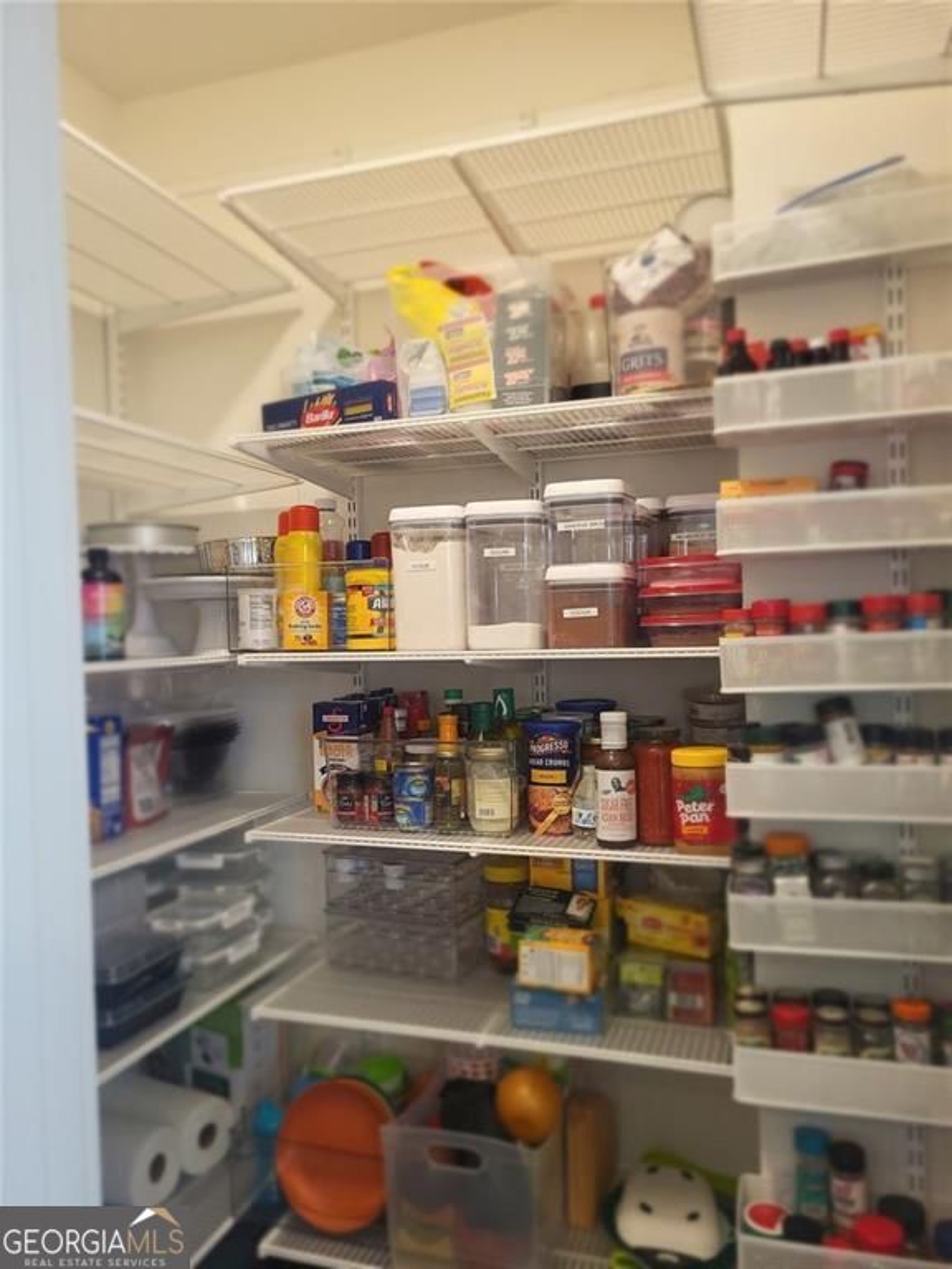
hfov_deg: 53.1
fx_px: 953
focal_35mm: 26
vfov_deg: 67.3
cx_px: 476
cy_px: 634
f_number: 1.8
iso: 160
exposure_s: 1/60
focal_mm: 5.4
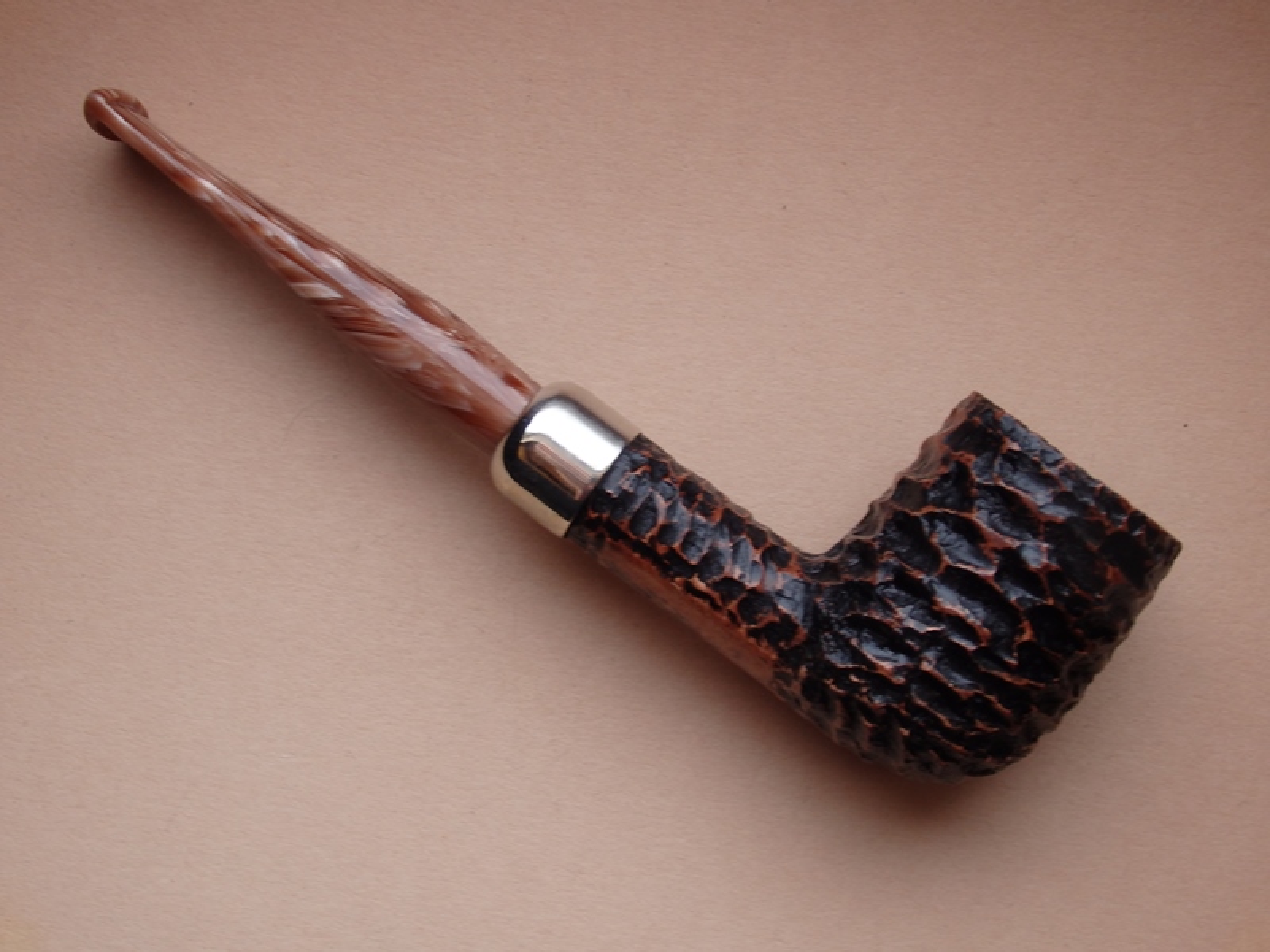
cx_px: 635
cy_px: 476
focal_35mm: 49
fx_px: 1798
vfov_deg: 29.7
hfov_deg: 38.9
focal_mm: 8.9
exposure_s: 1/13
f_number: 4
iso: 125
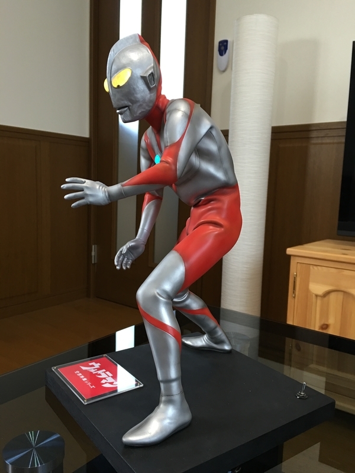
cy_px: 236
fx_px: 397
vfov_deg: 61.7
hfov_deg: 48.2
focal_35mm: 29
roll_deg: -2.0
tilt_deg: -5.9
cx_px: 178
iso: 64
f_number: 2.2
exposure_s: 1/15
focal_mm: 4.15
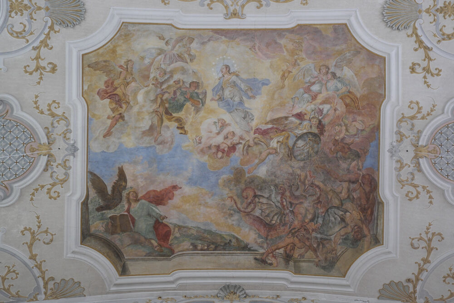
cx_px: 227
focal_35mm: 35
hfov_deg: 54.4
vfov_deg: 37.9
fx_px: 441
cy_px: 152
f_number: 5.6
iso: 800
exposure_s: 1/30
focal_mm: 23.3
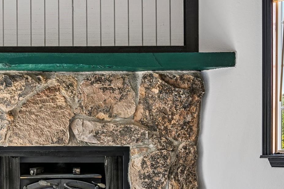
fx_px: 410
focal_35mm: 52
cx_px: 58
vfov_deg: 25.6
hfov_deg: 36.9
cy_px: 144
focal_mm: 30
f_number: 10
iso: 400
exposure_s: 1/13
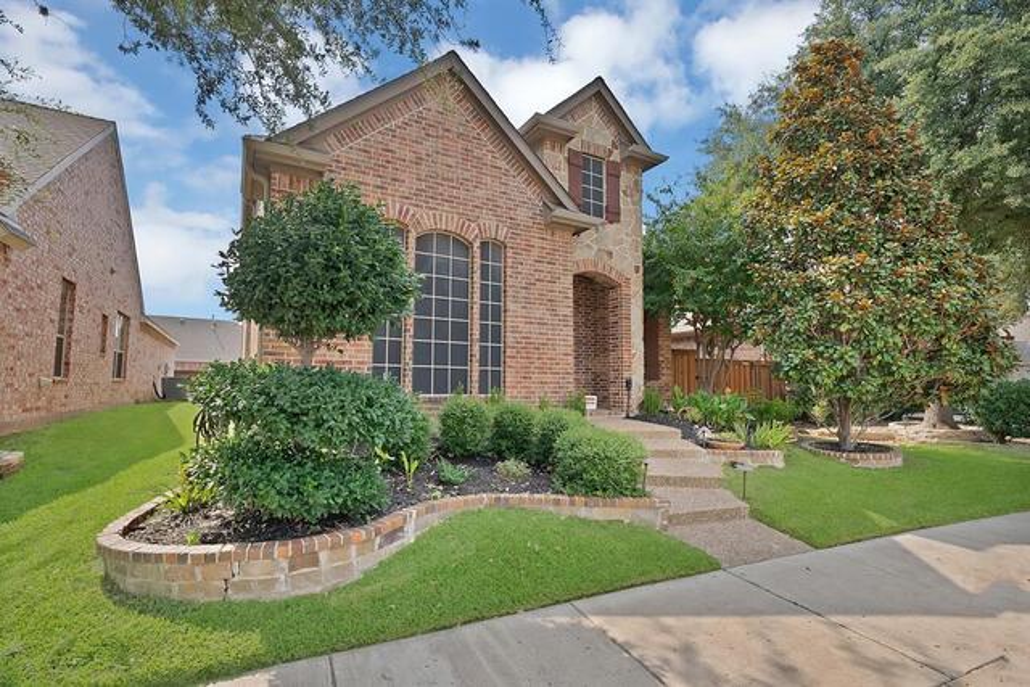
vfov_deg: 73.8
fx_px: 458
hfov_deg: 96.7
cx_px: 515
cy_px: 344
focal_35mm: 16
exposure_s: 1/125
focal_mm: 16
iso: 640
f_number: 9
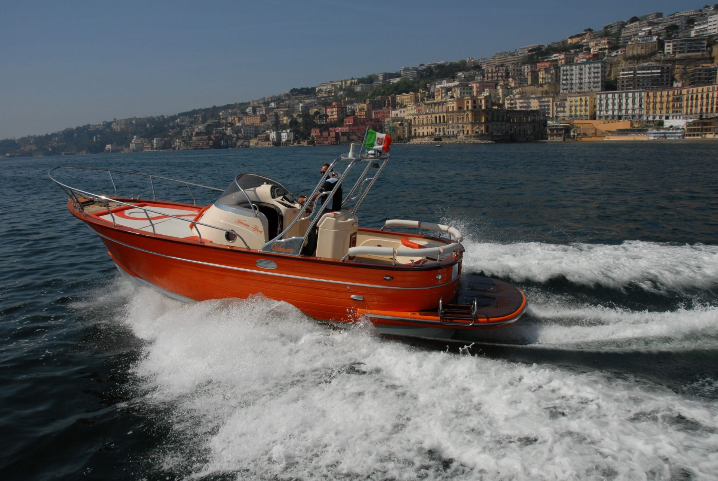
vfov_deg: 48.0
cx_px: 359
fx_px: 539
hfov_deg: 67.3
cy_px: 240
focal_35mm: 27
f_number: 10
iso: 200
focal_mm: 18
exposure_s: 1/640
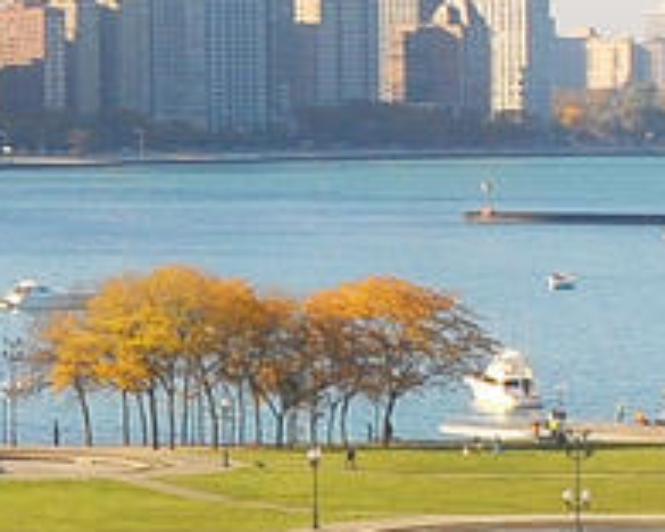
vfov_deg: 5.7
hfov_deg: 6.6
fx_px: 5255
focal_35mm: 267
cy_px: -283
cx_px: -1241
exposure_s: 1/320
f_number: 9
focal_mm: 22
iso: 200
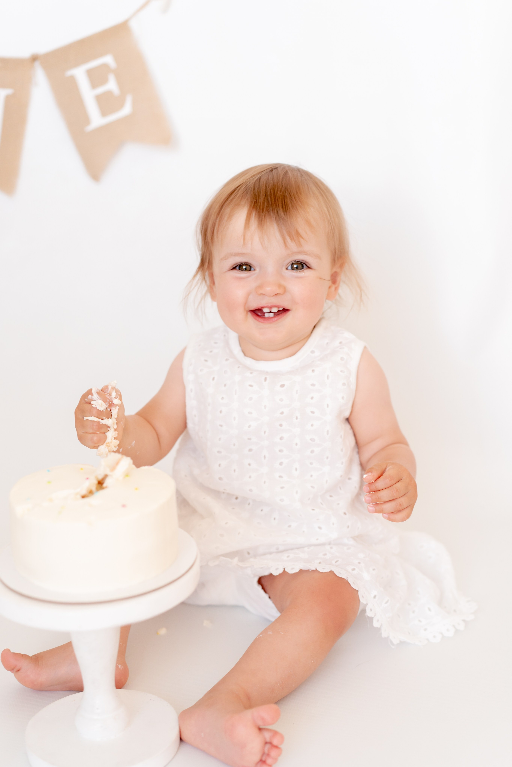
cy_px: 384
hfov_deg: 24.6
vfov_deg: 36.2
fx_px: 1173
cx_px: 256
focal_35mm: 55
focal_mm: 55
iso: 400
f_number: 2.8
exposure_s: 1/320
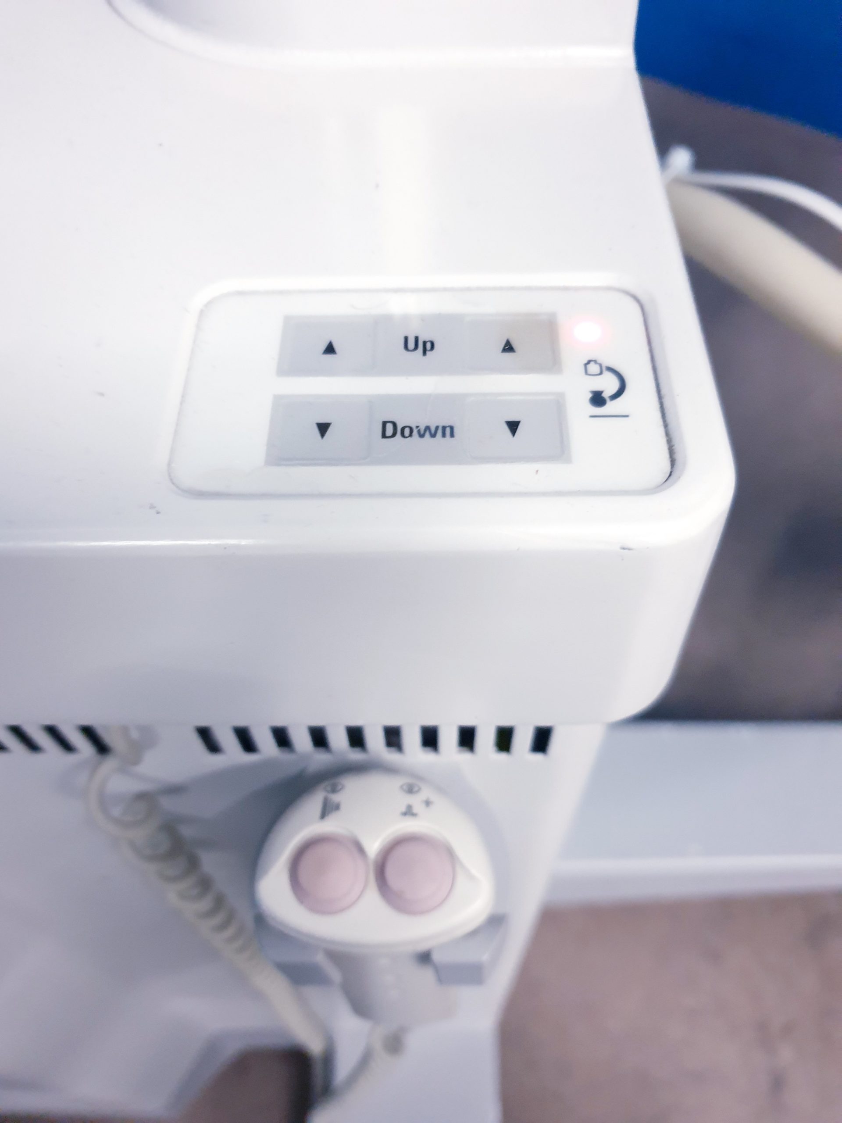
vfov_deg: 67.3
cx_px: 421
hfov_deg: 53.1
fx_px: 843
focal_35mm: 26
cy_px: 562
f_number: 1.5
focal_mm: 4.3
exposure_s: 1/25
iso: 320
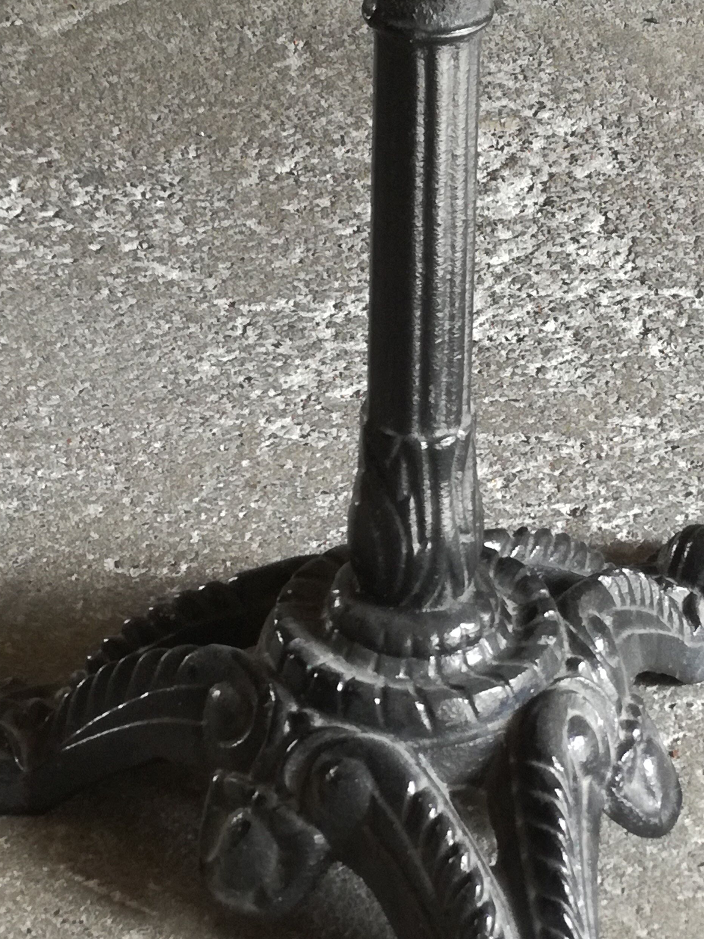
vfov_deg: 41.9
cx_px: 335
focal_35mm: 45
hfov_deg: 32.2
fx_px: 1220
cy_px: 557
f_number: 2
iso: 80
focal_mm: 3.79
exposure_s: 1/40
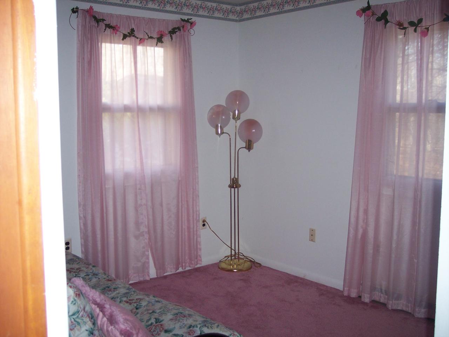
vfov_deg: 36.8
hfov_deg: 47.9
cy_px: 168
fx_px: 506
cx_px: 224
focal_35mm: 39
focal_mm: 8
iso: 140
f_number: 2.8
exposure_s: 1/60
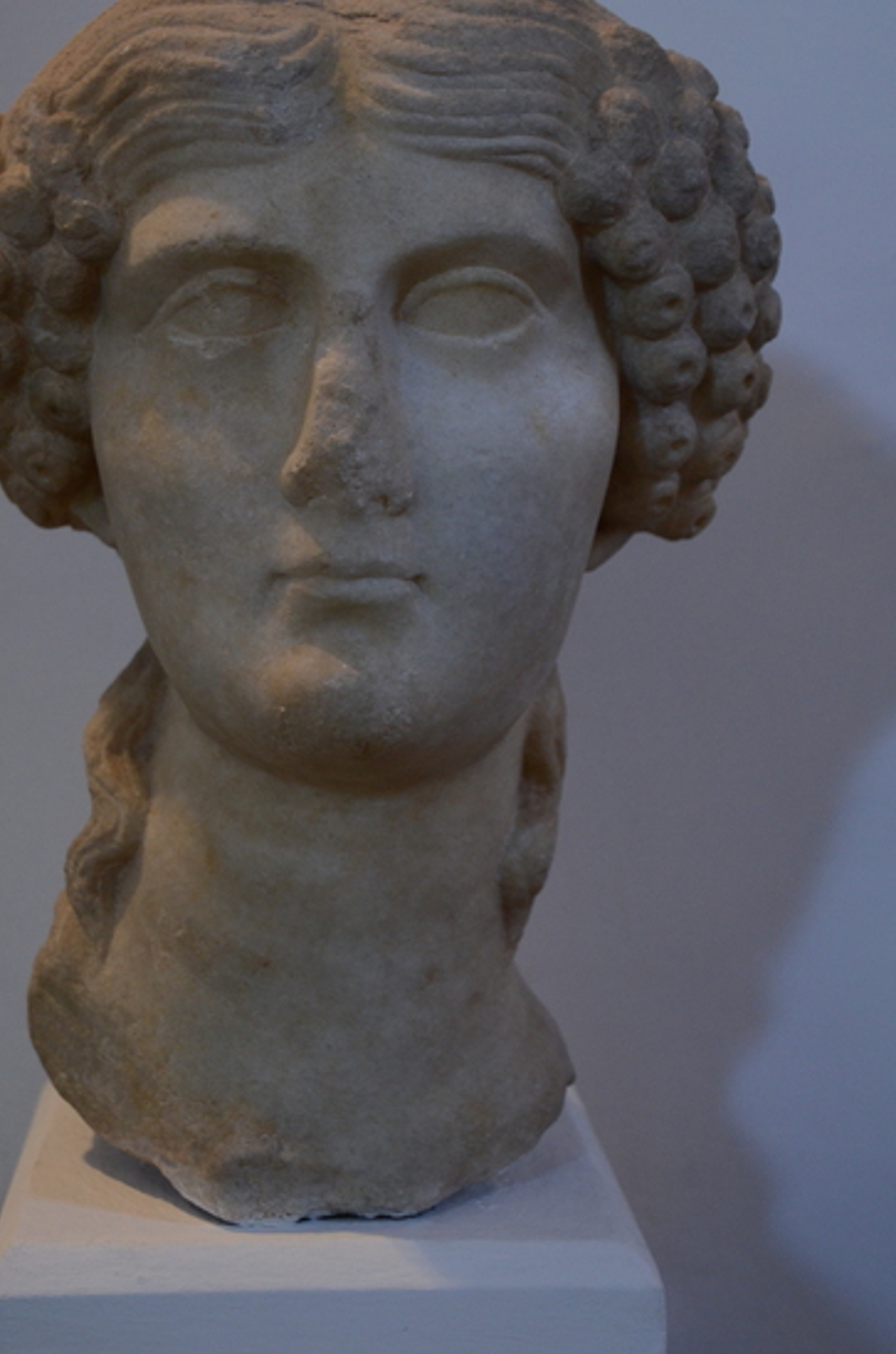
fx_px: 2385
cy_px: 563
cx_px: 363
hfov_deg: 21.3
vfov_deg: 31.6
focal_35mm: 64
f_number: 4.5
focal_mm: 35
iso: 1000
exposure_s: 1/40
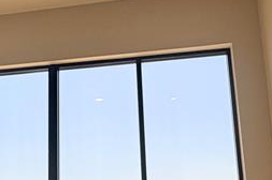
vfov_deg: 22.7
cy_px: 133
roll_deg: +0.8
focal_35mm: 59
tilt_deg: +13.0
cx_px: 69
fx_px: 445
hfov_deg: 33.3
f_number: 2.2
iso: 32
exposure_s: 1/770
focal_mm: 2.22
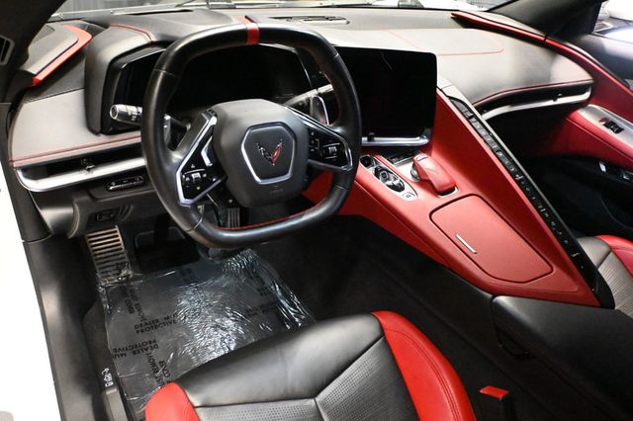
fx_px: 514
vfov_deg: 44.6
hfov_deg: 63.2
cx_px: 316
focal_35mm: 29
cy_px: 210
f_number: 3.8
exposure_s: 1/60
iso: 12800
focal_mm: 19.5
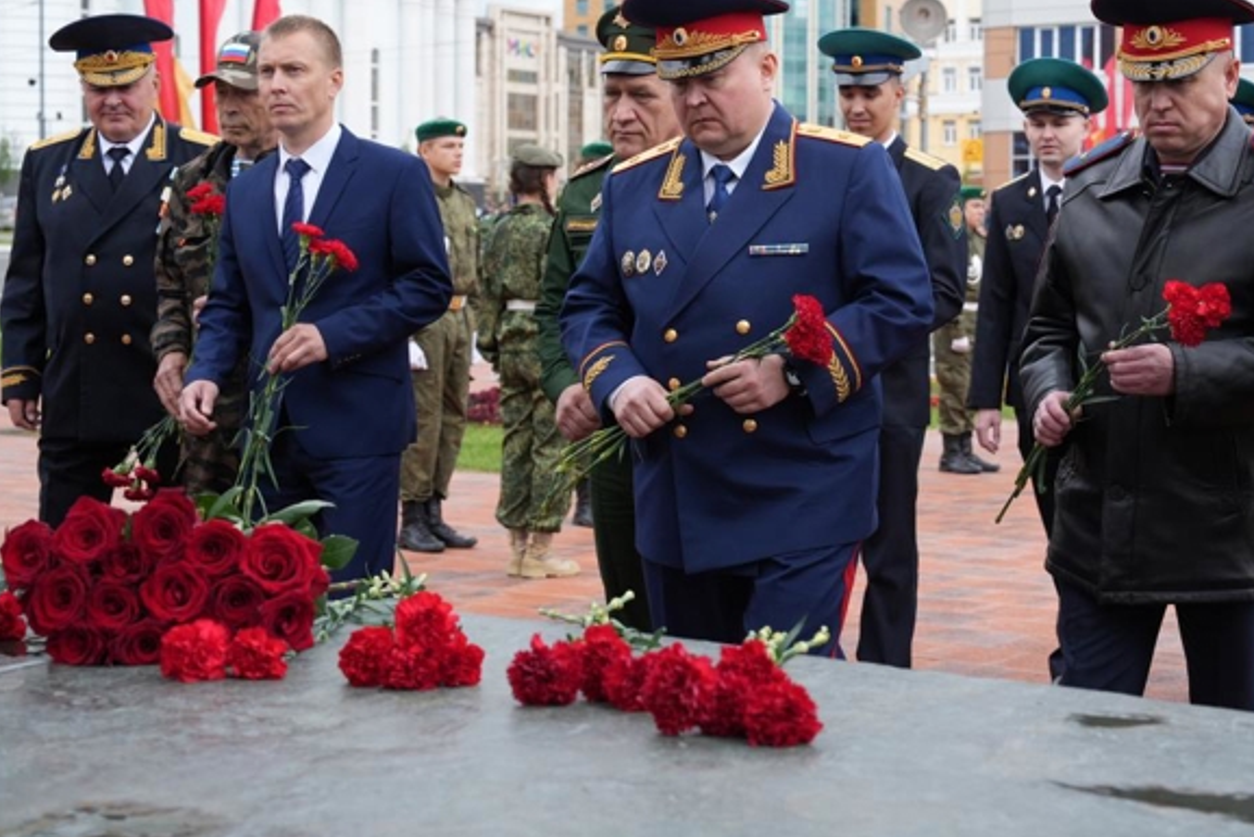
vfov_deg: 20.9
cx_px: 776
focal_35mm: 65
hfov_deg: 30.8
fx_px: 2265
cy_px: 322
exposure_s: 1/320
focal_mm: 50
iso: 250
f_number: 5.6
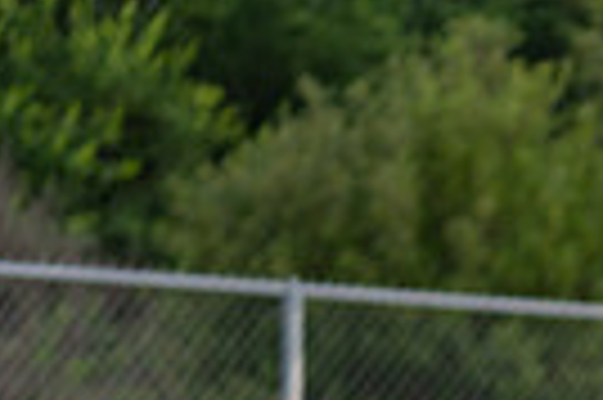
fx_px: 5069
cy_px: 762
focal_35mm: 303
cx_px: 1278
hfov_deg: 6.6
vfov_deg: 4.5
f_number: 2.8
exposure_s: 1/320
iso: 250
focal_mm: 70
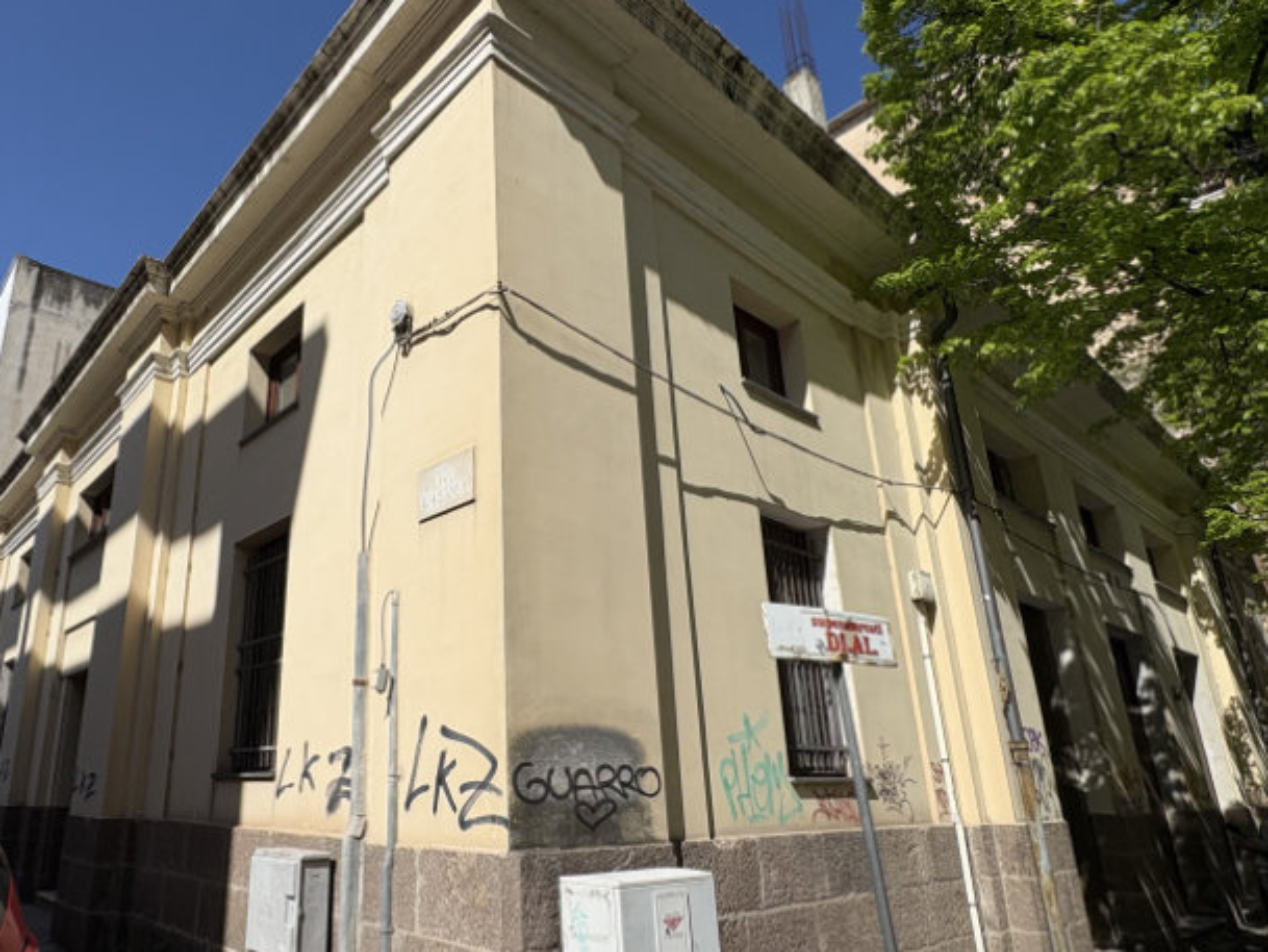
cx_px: 452
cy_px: 521
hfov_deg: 72.3
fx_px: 843
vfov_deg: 58.8
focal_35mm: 23
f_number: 2.2
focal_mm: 2.2
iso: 50
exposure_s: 1/3906
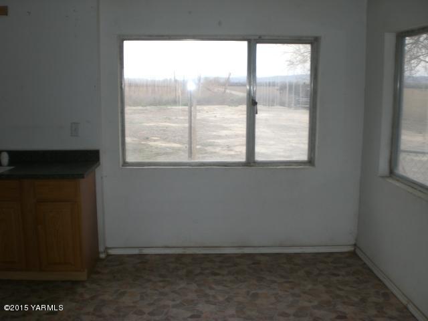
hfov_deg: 49.0
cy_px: 160
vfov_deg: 37.7
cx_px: 214
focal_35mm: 38
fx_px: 470
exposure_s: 1/200
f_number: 3.1
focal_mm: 6.3
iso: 50
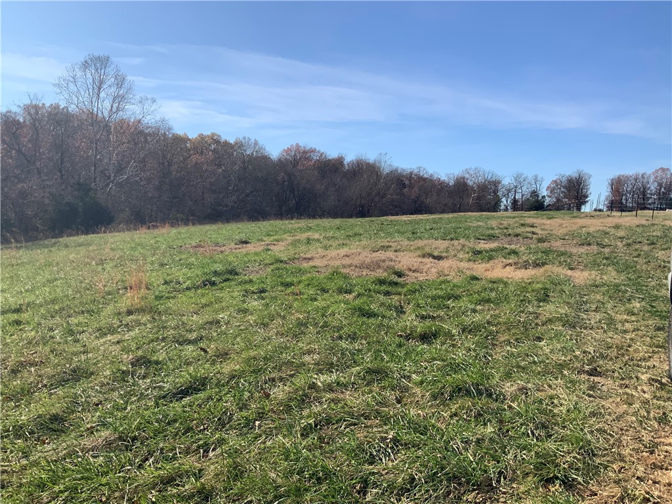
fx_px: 563
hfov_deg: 61.7
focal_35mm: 29
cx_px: 336
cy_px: 252
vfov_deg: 48.2
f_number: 1.8
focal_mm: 3
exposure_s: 1/2667
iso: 16
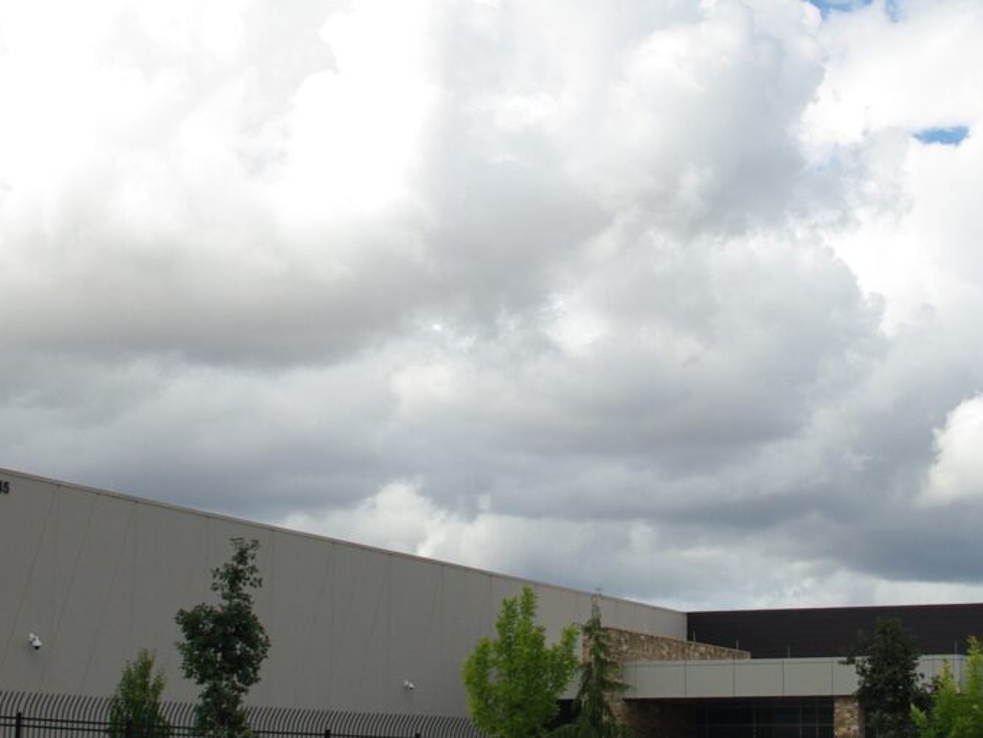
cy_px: 382
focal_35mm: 46
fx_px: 1307
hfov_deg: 41.2
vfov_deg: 31.5
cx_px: 523
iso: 100
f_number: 8
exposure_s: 1/400
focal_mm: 23.13
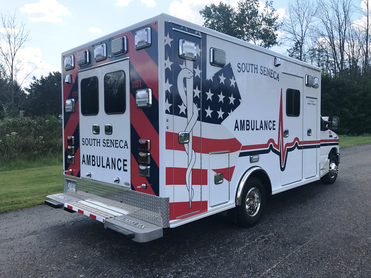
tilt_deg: -1.7
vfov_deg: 49.7
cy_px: 139
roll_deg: -1.0
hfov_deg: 63.4
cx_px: 186
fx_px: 300
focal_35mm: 28
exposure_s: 1/1880
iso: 20
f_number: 1.8
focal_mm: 3.99
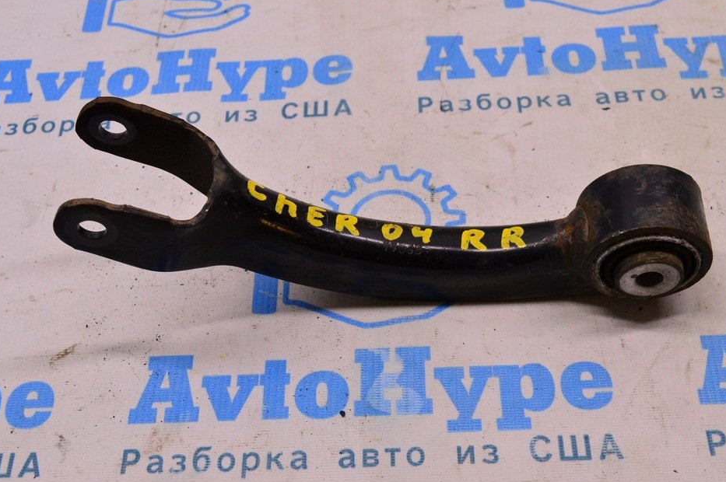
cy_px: 245
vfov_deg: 24.1
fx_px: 1128
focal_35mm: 56
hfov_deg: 35.7
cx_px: 338
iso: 1600
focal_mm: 34
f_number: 8
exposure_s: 1/125
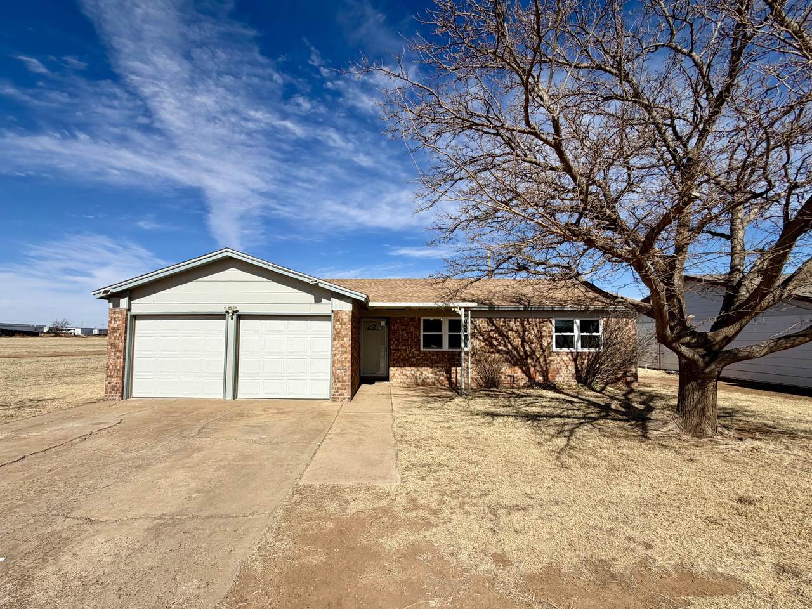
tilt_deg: +3.3
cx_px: 406
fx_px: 328
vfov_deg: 85.7
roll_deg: +0.7
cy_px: 304
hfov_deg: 102.1
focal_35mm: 14
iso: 20
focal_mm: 2.22
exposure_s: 1/1399
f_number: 2.2
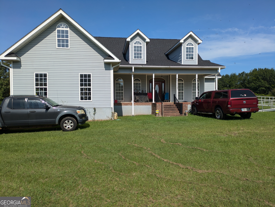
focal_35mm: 25
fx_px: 199
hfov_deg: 69.4
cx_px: 138
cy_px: 104
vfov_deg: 54.9
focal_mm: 5.43
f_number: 1.89
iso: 45
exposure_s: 1/2370
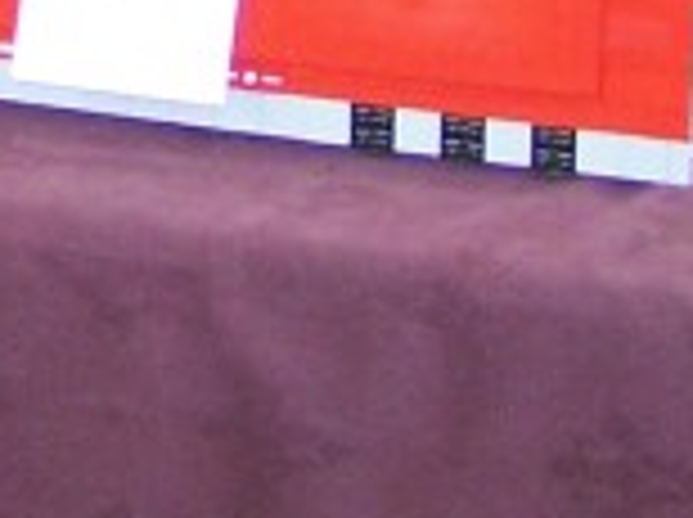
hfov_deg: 7.8
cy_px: -748
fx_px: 5057
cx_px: -198
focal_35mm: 253
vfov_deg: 5.6
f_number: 2.8
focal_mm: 6.3
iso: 140
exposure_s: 1/4
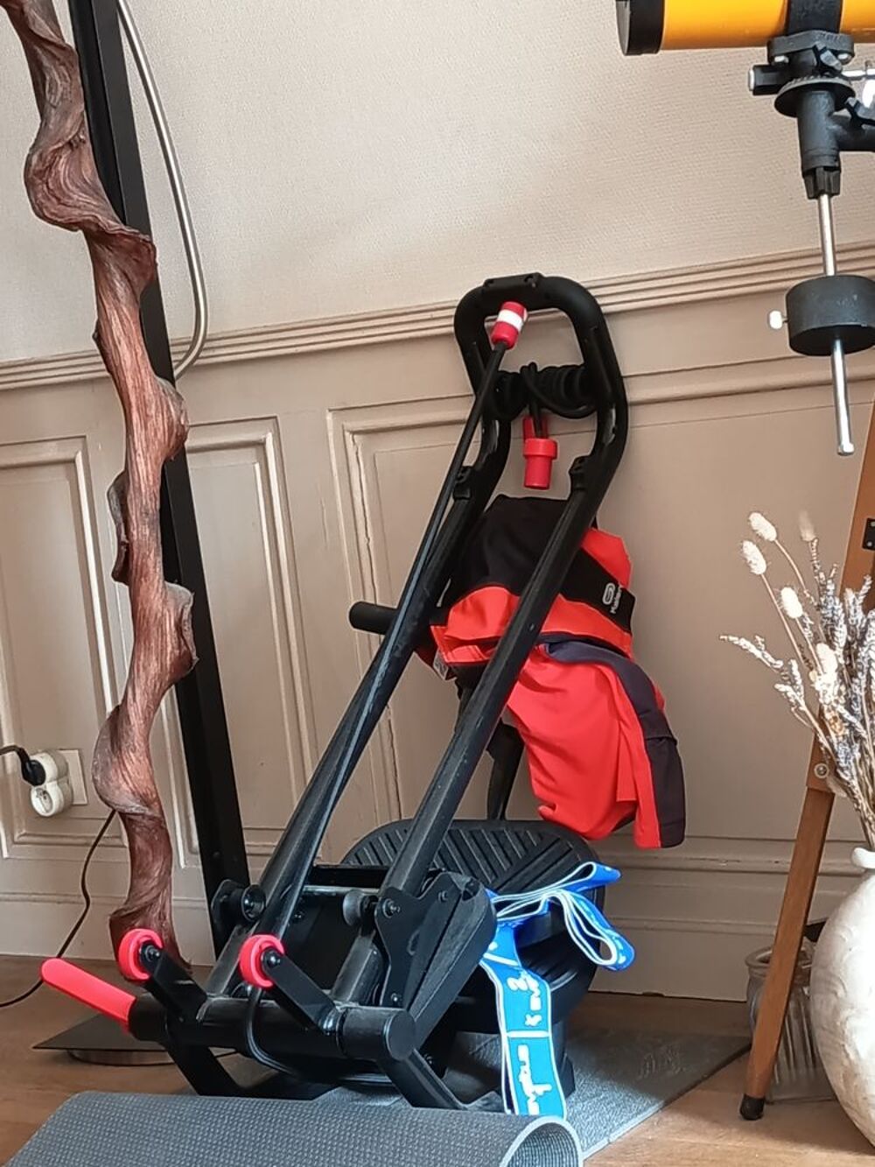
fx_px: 2595
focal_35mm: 77
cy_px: 584
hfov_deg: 19.1
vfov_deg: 25.3
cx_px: 438
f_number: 1.7
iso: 1296
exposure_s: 1/20
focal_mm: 5.27
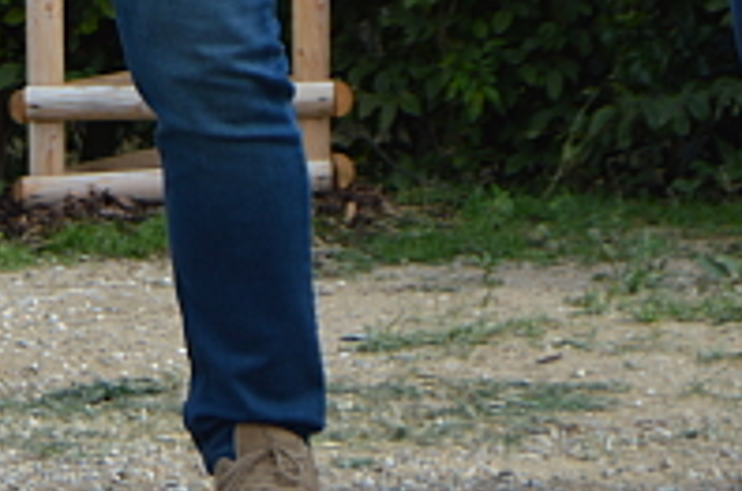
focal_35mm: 255
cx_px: -334
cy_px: -409
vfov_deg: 5.3
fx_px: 5243
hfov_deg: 8.0
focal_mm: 42
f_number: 7.1
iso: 100
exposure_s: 1/200
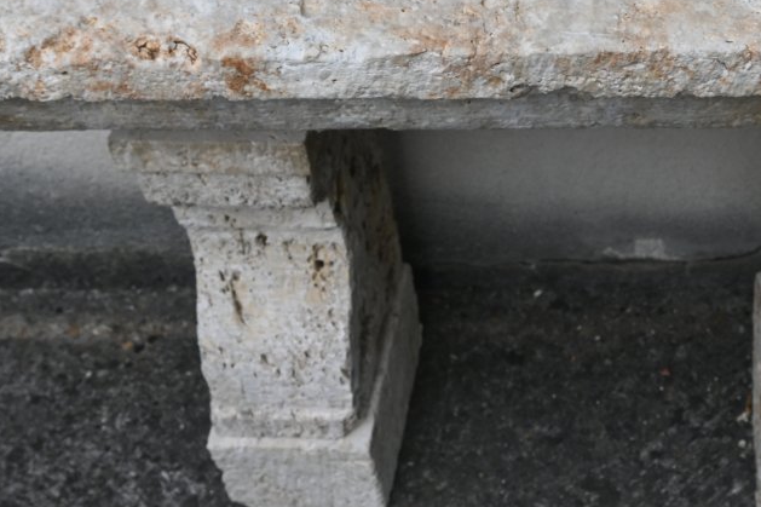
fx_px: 1331
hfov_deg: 31.2
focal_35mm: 63
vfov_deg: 21.5
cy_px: 188
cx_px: 587
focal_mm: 22
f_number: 5.6
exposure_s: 1/250
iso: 200
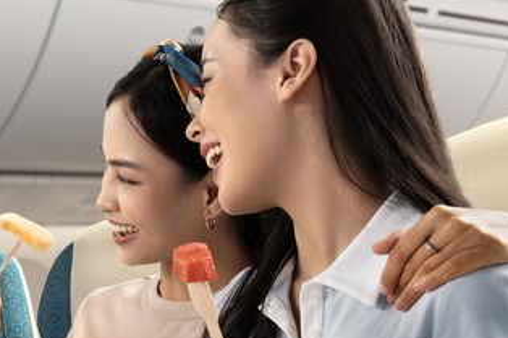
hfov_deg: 20.9
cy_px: 346
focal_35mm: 93
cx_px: -52
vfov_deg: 14.4
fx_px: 1312
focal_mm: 35
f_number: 5.6
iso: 100
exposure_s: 1/160
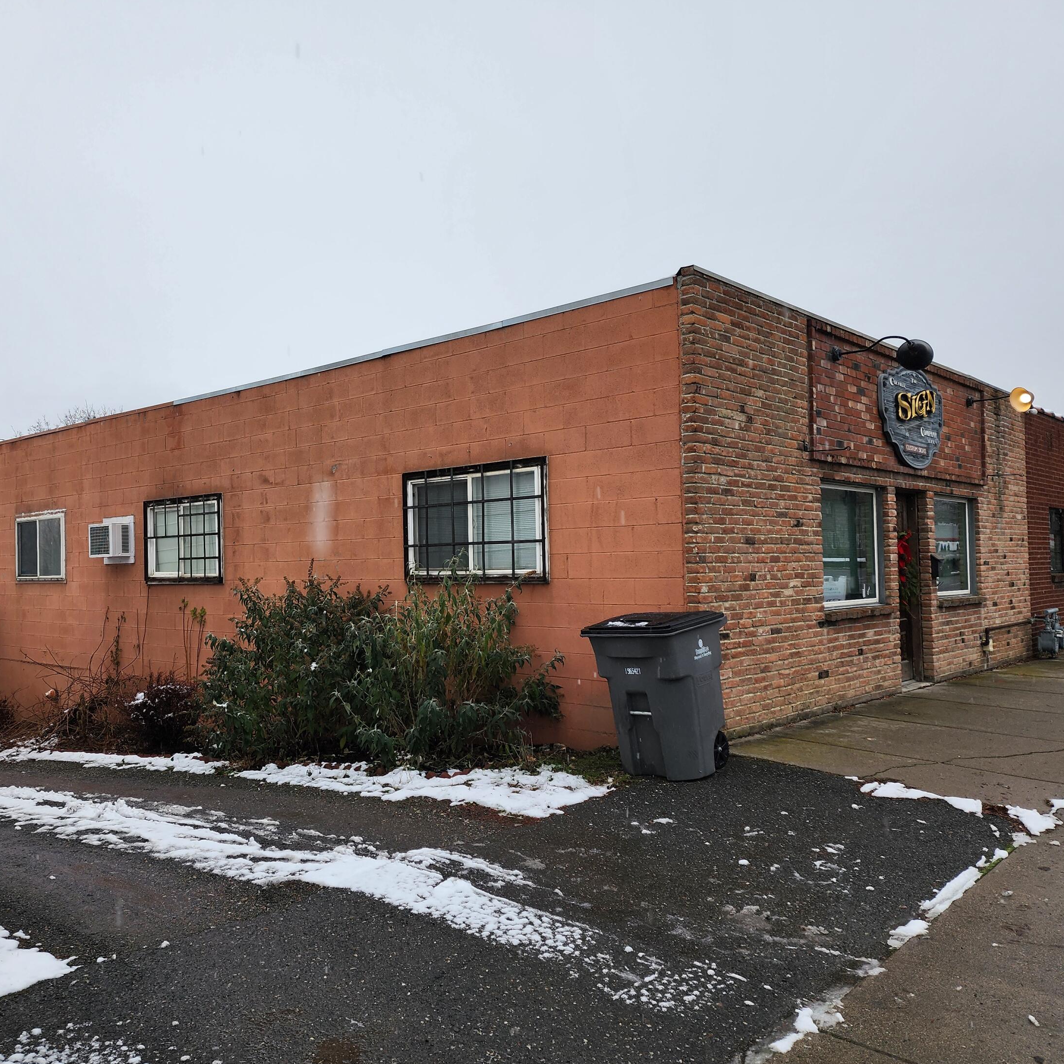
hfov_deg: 56.7
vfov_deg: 57.3
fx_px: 974
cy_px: 536
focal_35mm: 28
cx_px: 403
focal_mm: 6.4
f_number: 1.8
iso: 20
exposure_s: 1/180
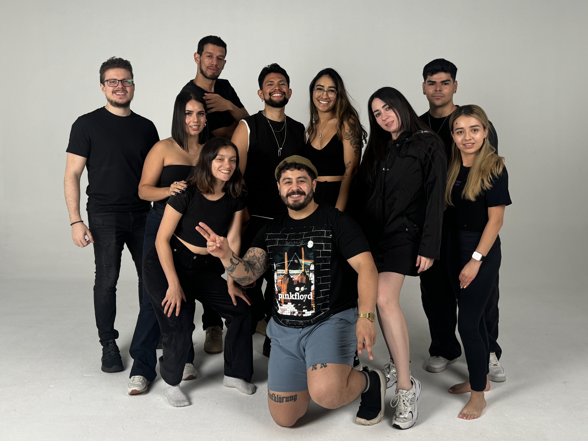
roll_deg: +0.3
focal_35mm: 24
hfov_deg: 71.6
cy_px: 220
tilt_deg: -3.6
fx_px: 408
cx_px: 294
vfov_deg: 56.8
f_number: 1.78
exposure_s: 1/121
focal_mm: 6.76
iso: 125
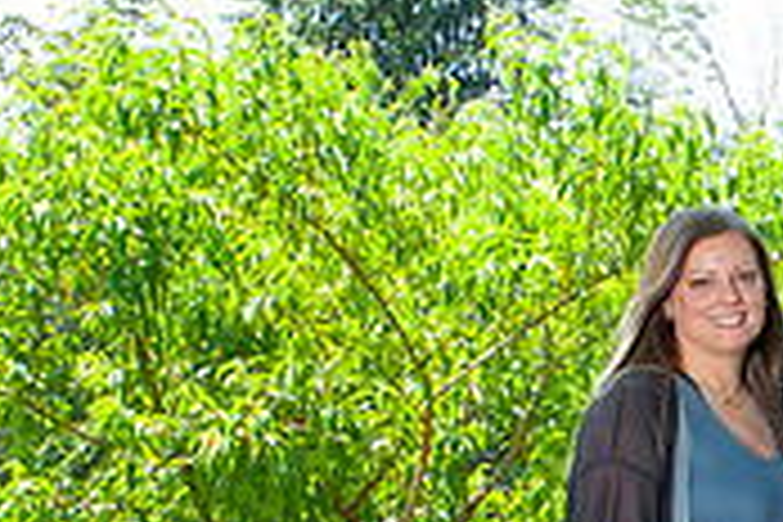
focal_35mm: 129
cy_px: 475
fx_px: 2806
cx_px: 1292
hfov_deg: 14.4
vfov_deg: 10.6
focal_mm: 30
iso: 640
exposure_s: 1/160
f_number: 11
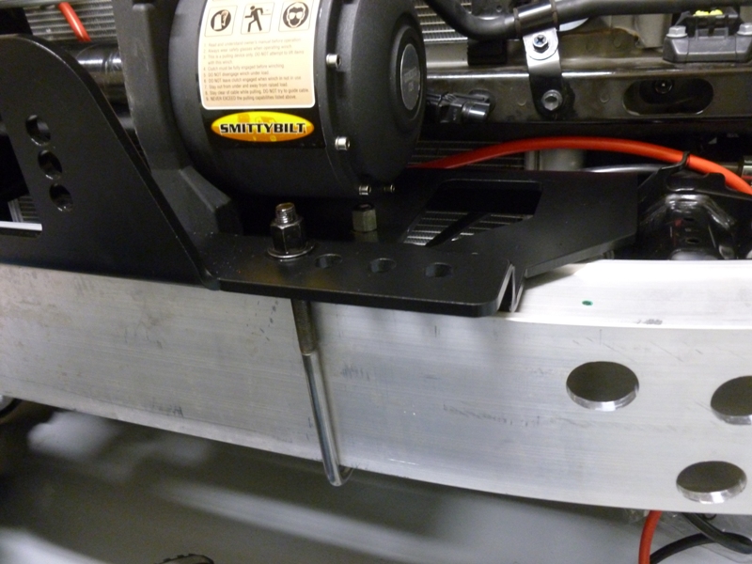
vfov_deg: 49.7
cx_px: 376
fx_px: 608
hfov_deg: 63.4
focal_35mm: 28
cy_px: 282
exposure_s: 1/8
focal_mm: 5
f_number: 3.3
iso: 640
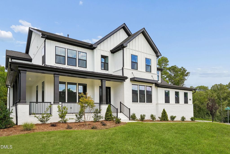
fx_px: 153
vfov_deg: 53.1
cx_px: 115
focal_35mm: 24
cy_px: 77
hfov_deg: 73.7
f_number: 9
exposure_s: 1/400
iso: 160
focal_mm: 24
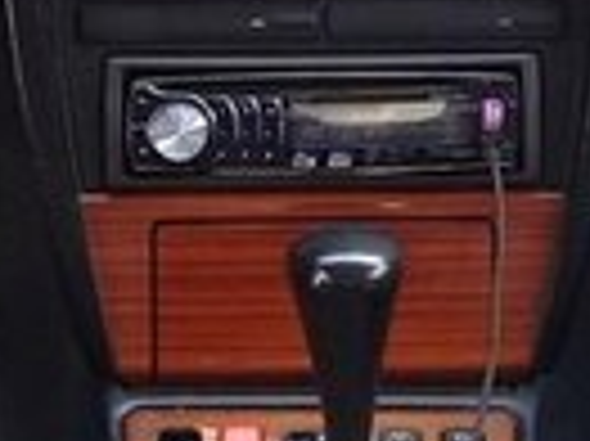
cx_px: 311
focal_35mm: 156
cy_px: -250
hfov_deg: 12.7
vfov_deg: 9.2
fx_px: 2656
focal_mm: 3.3
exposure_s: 1/100
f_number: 2.2
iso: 64
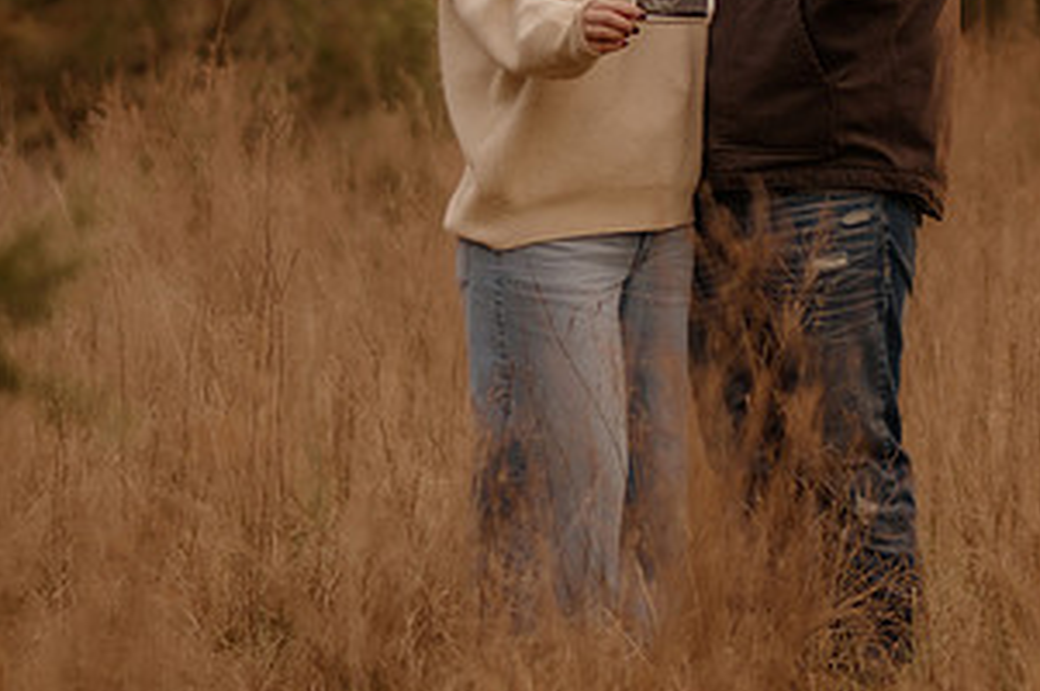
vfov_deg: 5.6
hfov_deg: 8.4
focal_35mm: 245
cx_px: 494
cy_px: 142
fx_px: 7070
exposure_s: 1/1250
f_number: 1.4
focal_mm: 85
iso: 320
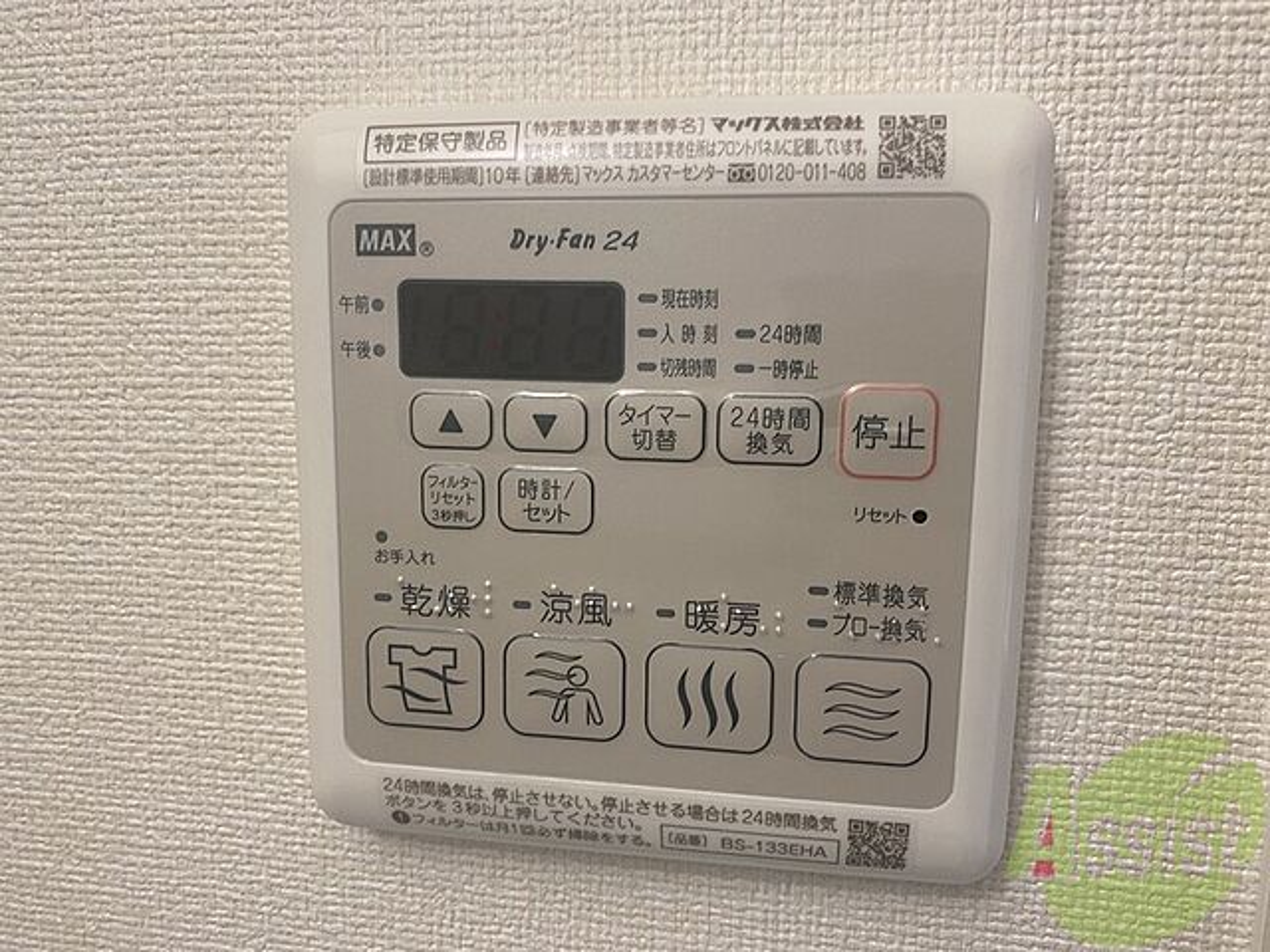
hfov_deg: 67.3
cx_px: 635
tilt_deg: -8.1
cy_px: 476
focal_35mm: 26
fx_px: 954
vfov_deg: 53.1
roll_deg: +0.2
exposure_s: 1/60
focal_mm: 4.25
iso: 80
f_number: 1.8
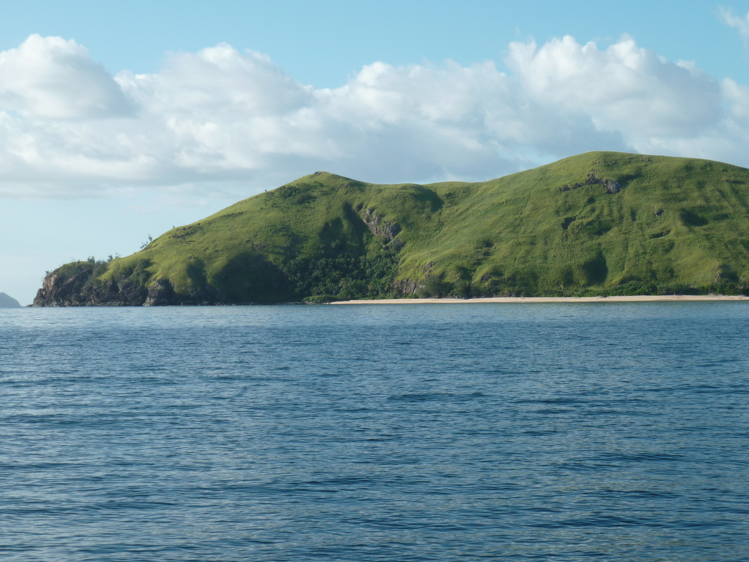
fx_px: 1688
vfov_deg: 18.9
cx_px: 374
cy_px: 281
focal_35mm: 78
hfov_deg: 25.0
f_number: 4.2
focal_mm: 12.8
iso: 80
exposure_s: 1/400
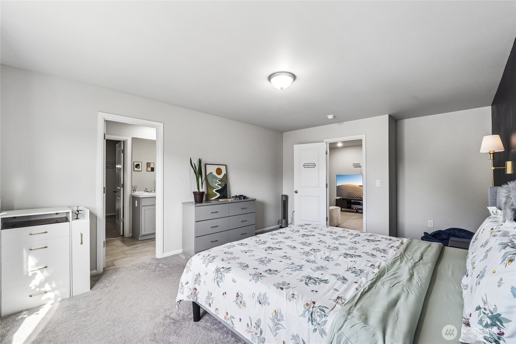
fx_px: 215
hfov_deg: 100.4
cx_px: 258
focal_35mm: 15
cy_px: 172
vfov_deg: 77.3
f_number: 9
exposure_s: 1/10
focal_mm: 10
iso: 250
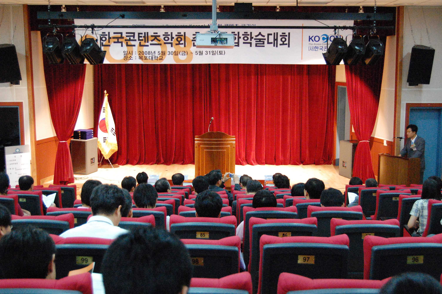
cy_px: 147
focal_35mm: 48
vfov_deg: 28.0
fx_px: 589
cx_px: 221
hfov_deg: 41.1
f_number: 4.5
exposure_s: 1/60
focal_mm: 32
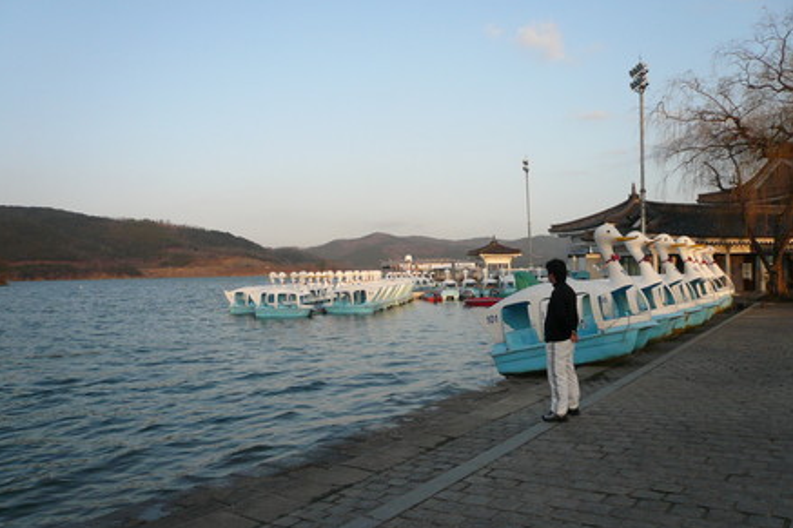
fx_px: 661
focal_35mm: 30
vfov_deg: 43.5
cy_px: 287
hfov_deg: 61.9
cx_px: 392
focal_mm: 4.6
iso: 100
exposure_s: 1/640
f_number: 2.8
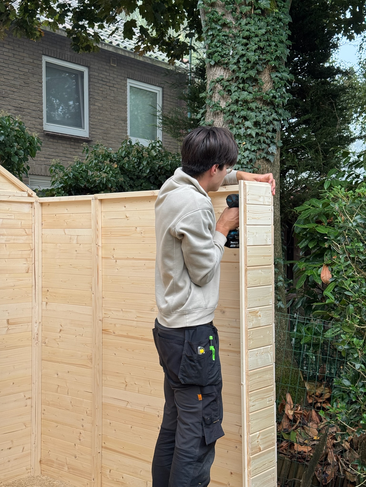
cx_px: 183
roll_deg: +0.7
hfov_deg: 30.3
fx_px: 677
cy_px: 244
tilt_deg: +0.6
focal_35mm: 48
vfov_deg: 39.7
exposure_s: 1/107
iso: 100
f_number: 1.78
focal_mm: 6.76
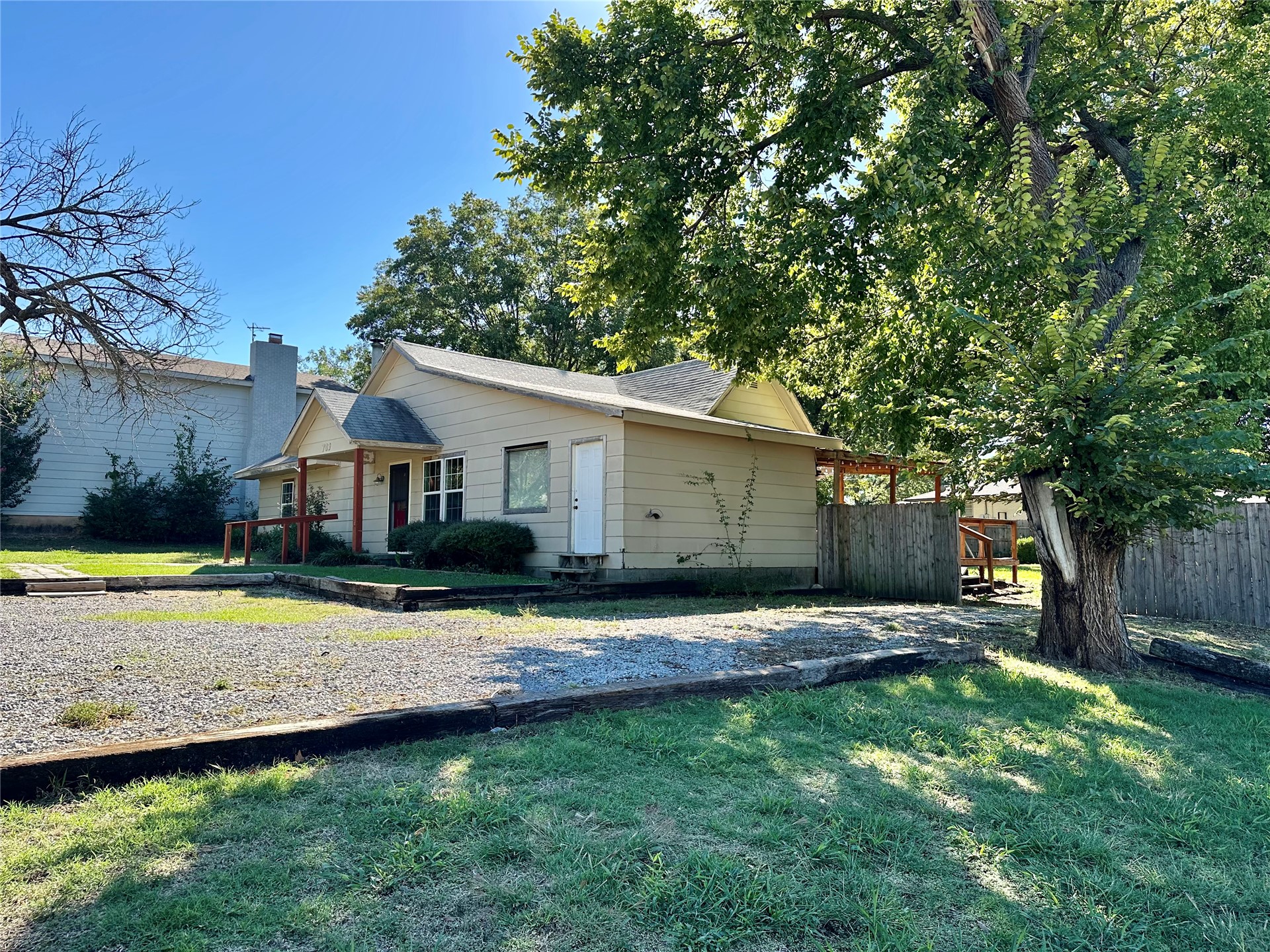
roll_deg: +0.7
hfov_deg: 71.6
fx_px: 881
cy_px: 476
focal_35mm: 24
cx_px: 635
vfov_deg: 56.8
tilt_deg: +4.2
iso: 80
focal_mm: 6.86
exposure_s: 1/1374
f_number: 1.78
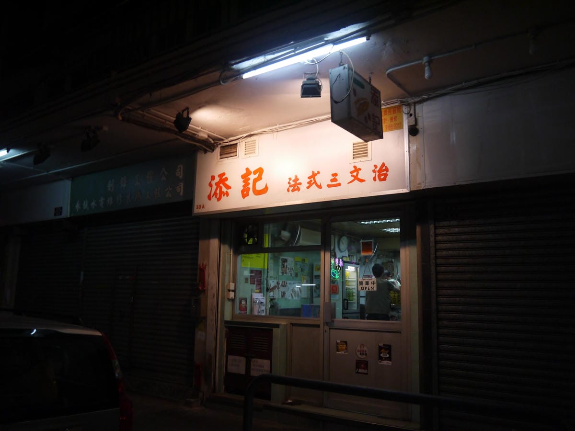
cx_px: 288
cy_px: 216
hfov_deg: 63.4
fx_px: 465
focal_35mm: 28
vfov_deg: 49.7
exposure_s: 1/125
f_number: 3.5
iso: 640
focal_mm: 14
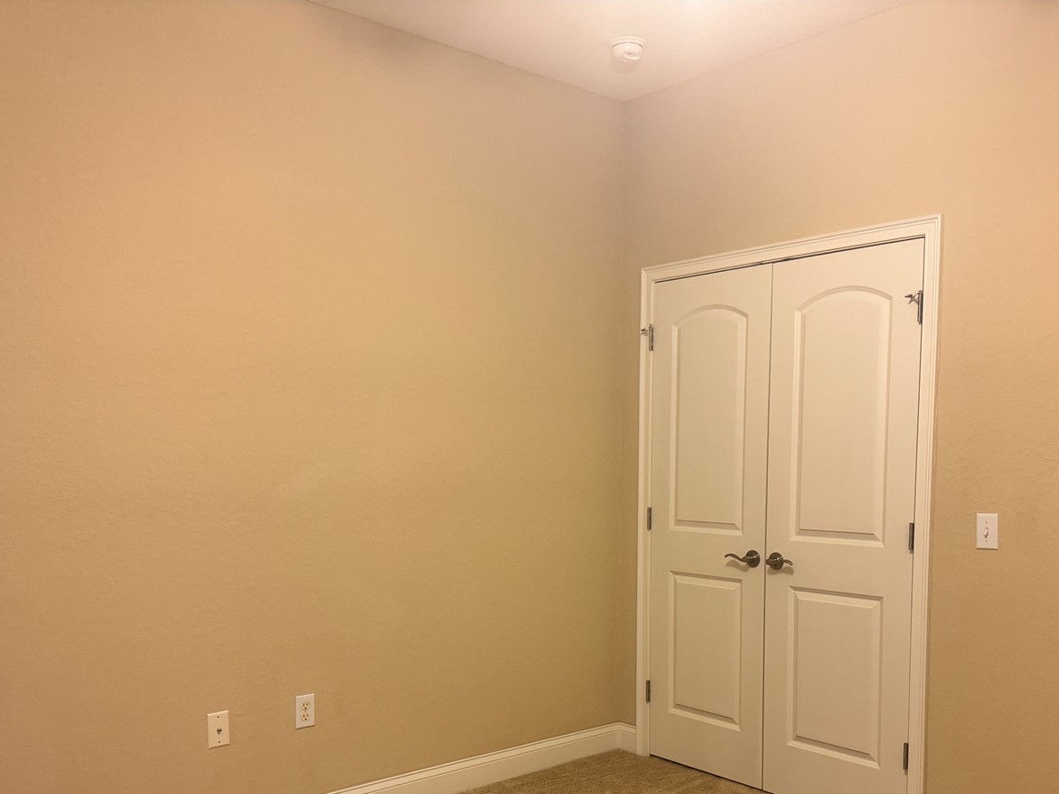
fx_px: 1010
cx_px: 577
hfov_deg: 55.3
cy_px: 544
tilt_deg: -5.8
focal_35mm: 33
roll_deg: -0.7
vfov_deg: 42.2
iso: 200
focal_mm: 6.76
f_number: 1.78
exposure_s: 1/60
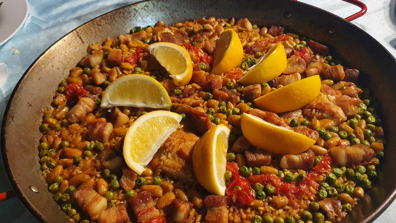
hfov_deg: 55.2
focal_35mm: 36
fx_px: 378
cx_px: 212
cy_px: 131
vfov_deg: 32.8
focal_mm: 4.32
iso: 500
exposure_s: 1/50
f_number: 1.5
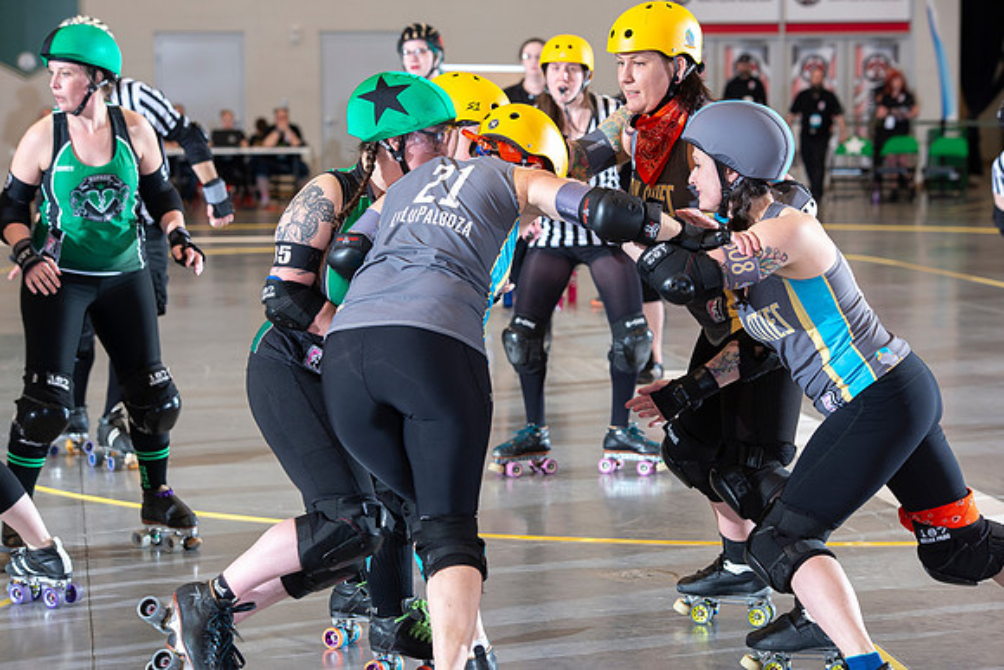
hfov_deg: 19.5
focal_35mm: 105
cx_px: 502
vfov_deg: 13.0
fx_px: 2929
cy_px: 335
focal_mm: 105
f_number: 5.6
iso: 640
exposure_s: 1/160
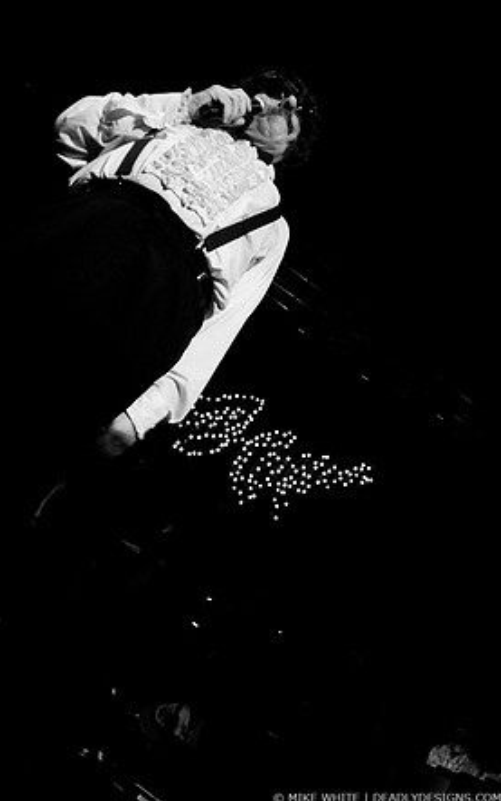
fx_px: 677
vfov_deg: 61.2
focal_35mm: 31
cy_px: 400
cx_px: 236
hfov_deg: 40.6
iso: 640
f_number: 2.8
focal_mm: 20
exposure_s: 1/160
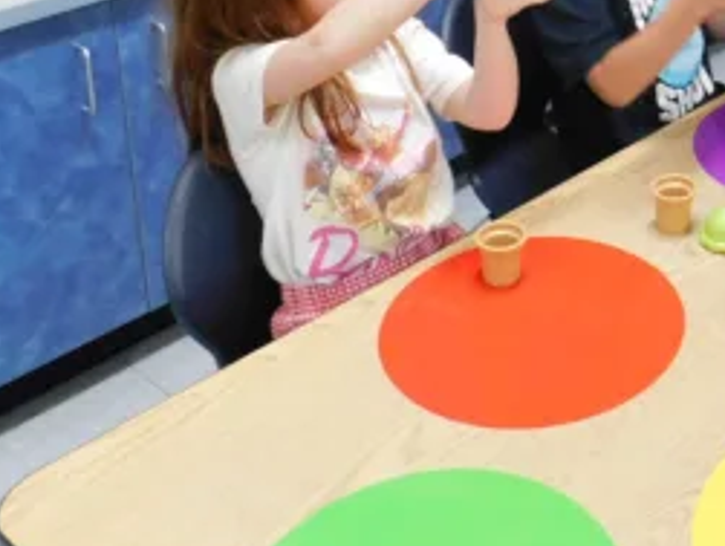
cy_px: -110
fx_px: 1279
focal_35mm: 61
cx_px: 836
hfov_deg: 28.2
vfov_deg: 22.2
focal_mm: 4
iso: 400
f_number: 3
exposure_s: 1/13
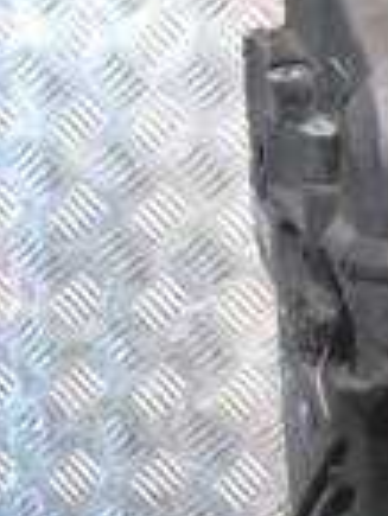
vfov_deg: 11.0
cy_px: 480
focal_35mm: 179
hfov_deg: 8.0
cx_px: 715
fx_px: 2671
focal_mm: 30
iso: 3200
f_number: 4.5
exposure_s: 1/60
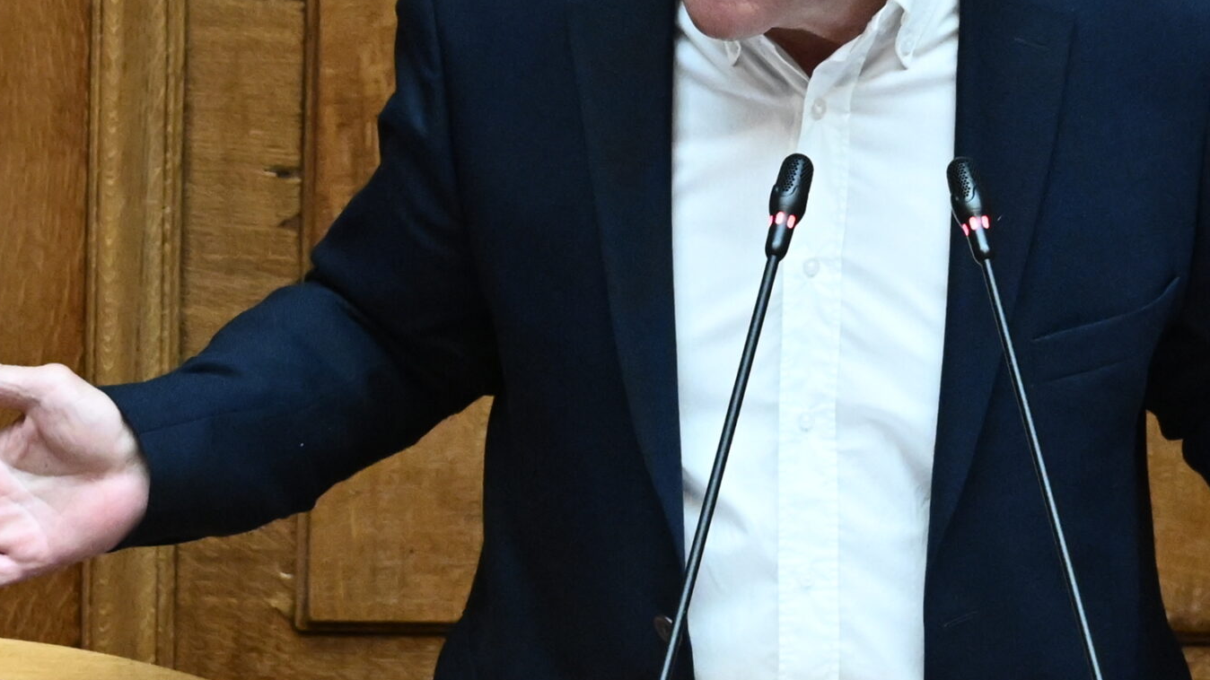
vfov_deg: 2.0
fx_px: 19153
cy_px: 88
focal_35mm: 597
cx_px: 779
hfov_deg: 3.6
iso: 5000
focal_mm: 200
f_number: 5
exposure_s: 1/500
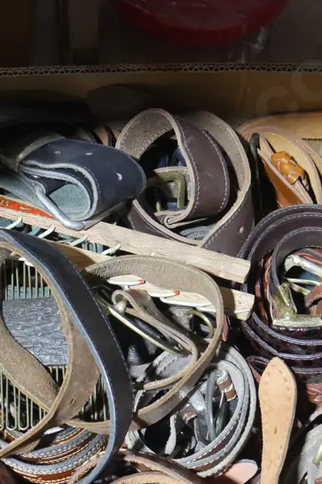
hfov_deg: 15.7
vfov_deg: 23.6
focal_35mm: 86
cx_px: 50
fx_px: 1154
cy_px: 277
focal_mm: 22
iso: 2000
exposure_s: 1/60
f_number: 4.7
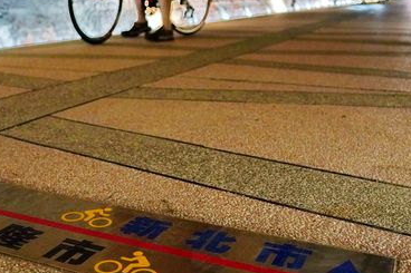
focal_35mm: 47
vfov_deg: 28.3
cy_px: 76
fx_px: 536
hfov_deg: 41.8
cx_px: 173
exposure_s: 1/50
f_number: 4
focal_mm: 24
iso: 3200
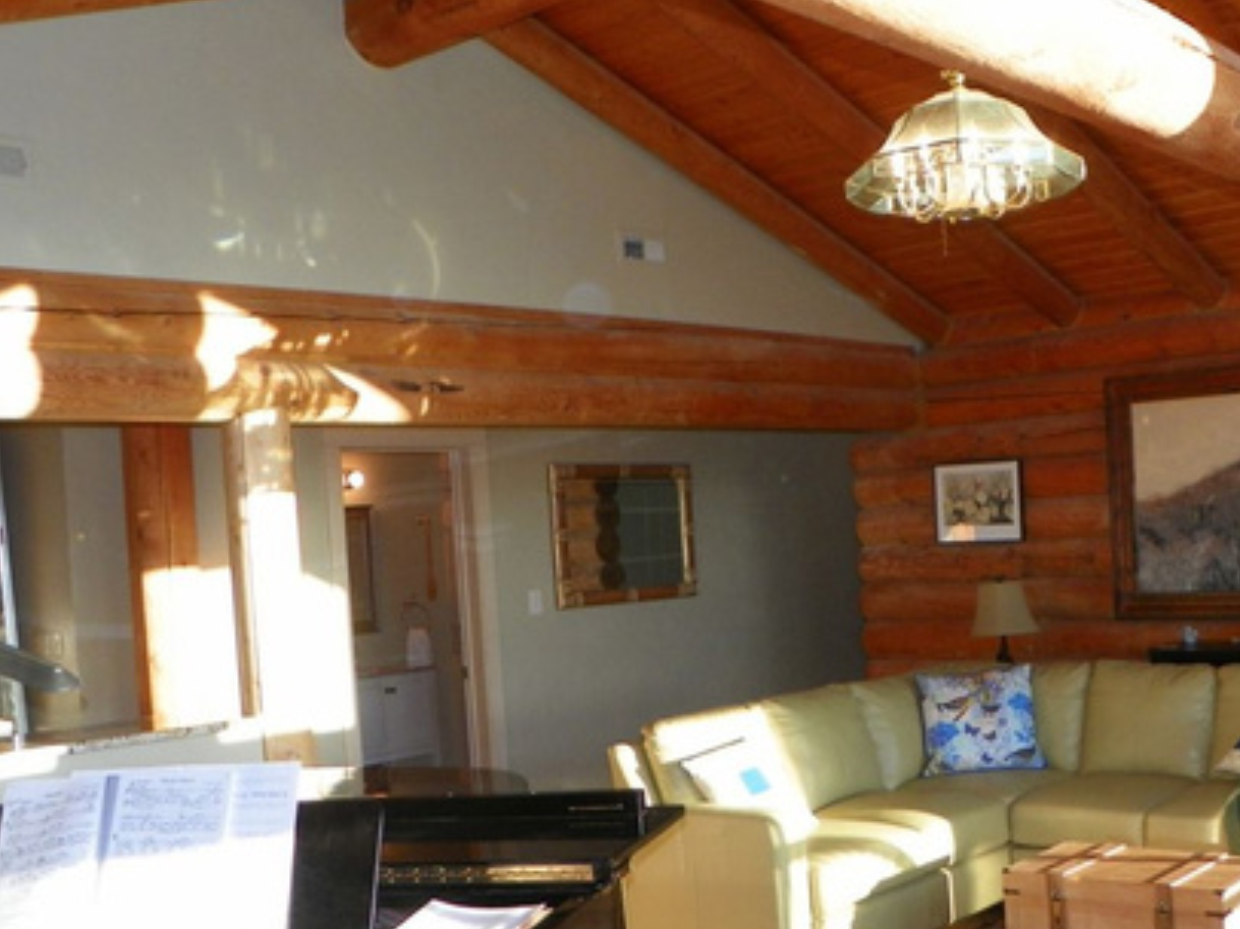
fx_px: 1468
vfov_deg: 35.0
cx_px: 806
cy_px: 562
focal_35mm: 41
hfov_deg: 45.2
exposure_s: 1/80
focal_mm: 4.6
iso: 64
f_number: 2.8
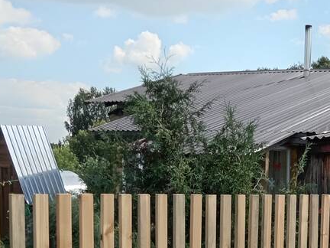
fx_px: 705
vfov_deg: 19.2
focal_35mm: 74
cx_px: 354
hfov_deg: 24.7
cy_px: 265
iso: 104
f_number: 1.8
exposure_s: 1/411
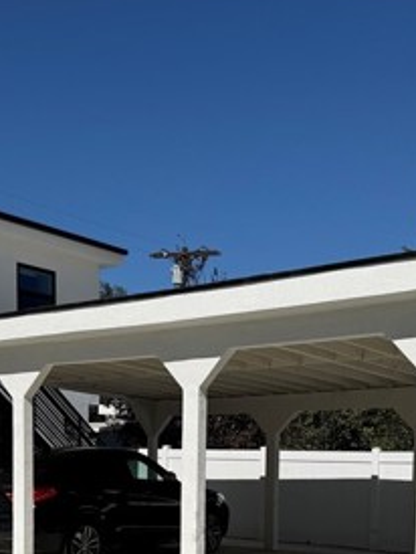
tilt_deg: -3.3
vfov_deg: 32.2
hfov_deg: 26.1
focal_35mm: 56
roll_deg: -1.0
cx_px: 176
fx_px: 896
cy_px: 524
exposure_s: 1/11905
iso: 80
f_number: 1.78
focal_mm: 6.76
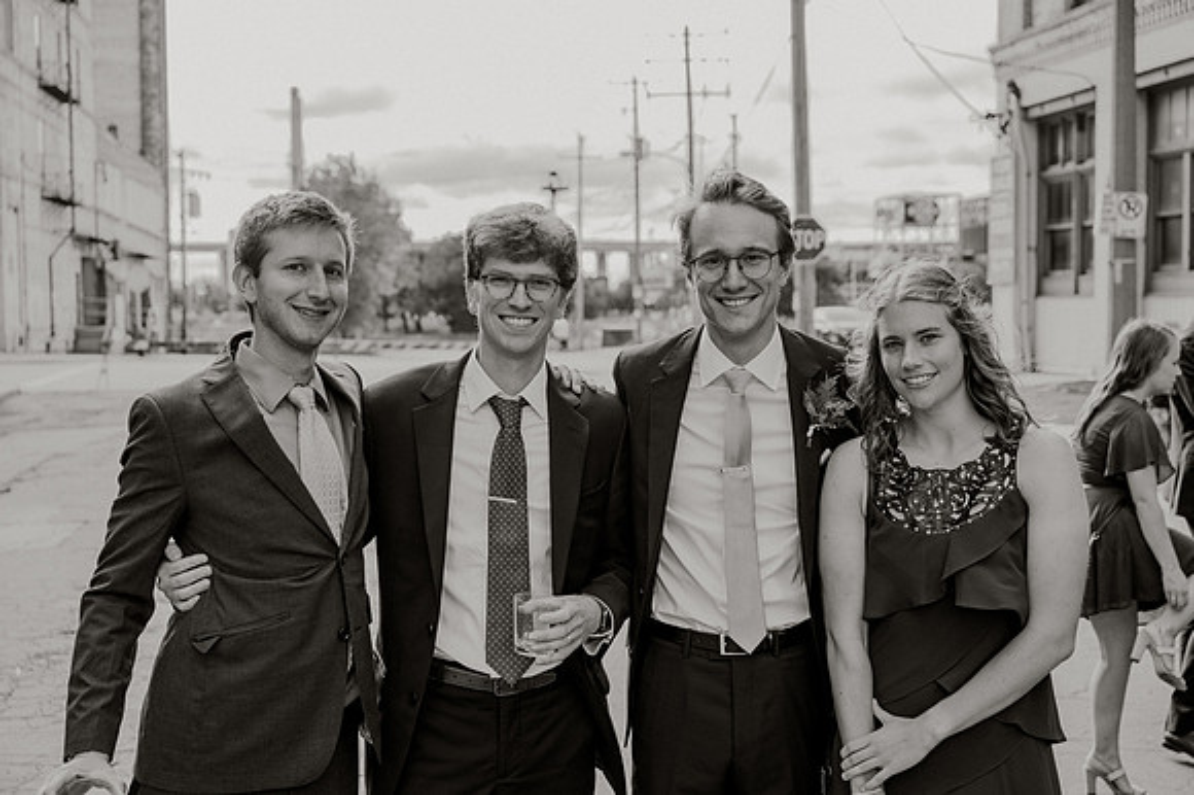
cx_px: 597
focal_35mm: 49
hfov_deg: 40.4
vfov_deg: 27.5
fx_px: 1624
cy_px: 398
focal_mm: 49
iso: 100
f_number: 4
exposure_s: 1/320
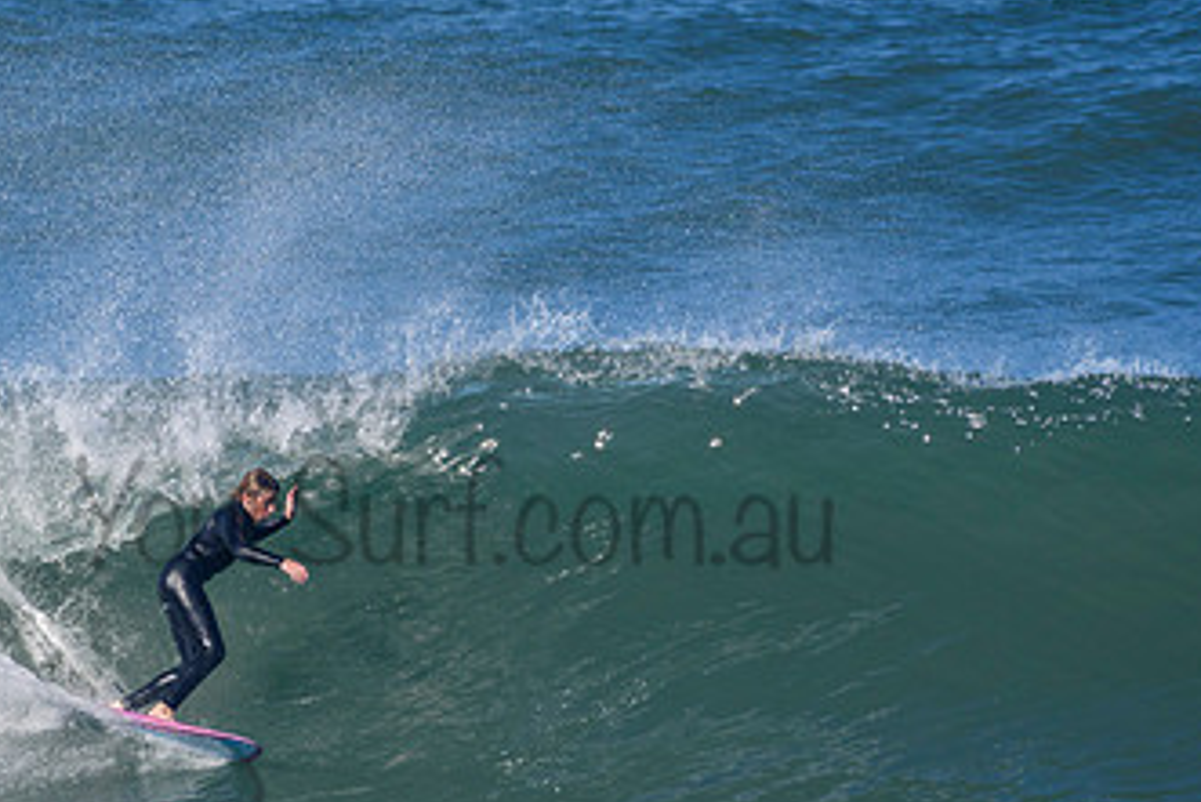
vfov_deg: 1.0
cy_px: 481
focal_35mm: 1313
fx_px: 43820
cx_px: 450
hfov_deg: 1.6
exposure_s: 1/2000
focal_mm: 500
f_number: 5.6
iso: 400
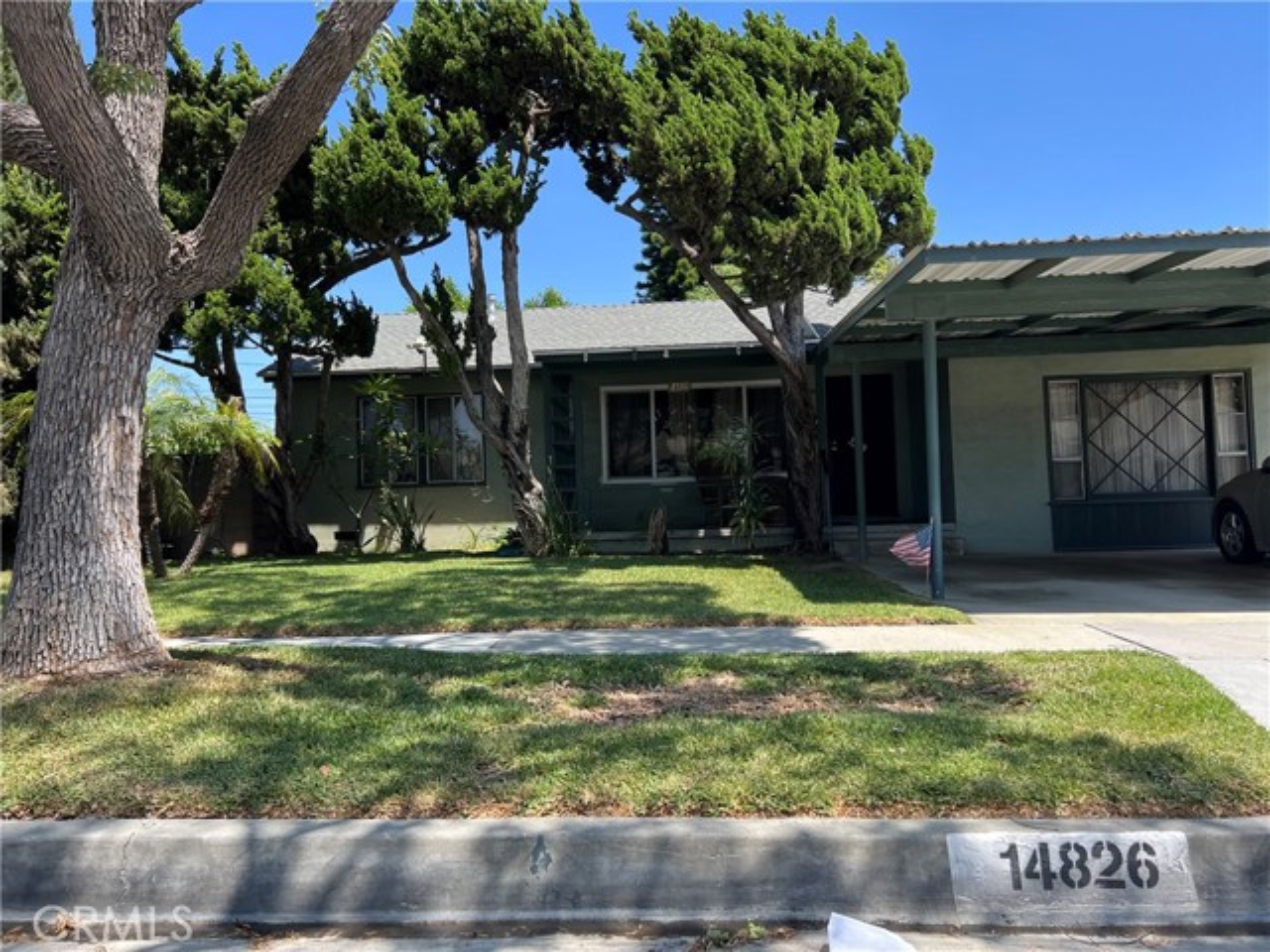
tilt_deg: +2.2
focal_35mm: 26
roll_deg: +2.1
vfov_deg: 53.1
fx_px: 954
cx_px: 635
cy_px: 476
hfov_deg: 67.3
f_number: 1.5
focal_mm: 5.7
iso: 50
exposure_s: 1/1412
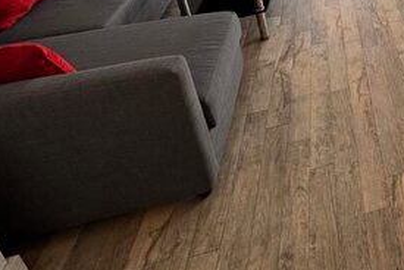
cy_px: -61
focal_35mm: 37
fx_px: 416
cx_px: 439
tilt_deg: -21.1
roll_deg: +1.0
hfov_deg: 41.7
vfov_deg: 30.2
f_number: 2.2
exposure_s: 1/138
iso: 40
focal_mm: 2.22
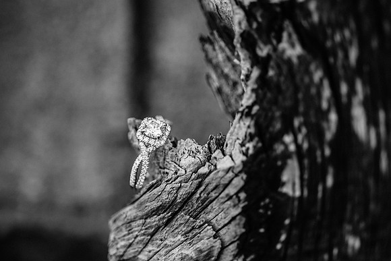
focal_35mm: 60
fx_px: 652
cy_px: 130
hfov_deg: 33.4
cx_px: 196
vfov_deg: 22.6
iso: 200
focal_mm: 60
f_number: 3.5
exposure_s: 1/640
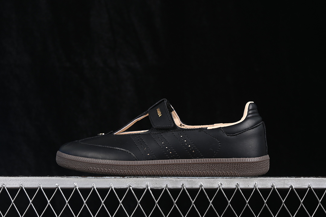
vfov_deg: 18.2
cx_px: 163
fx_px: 679
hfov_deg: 27.0
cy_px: 108
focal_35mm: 75
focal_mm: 50
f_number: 6.3
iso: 160
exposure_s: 1/60
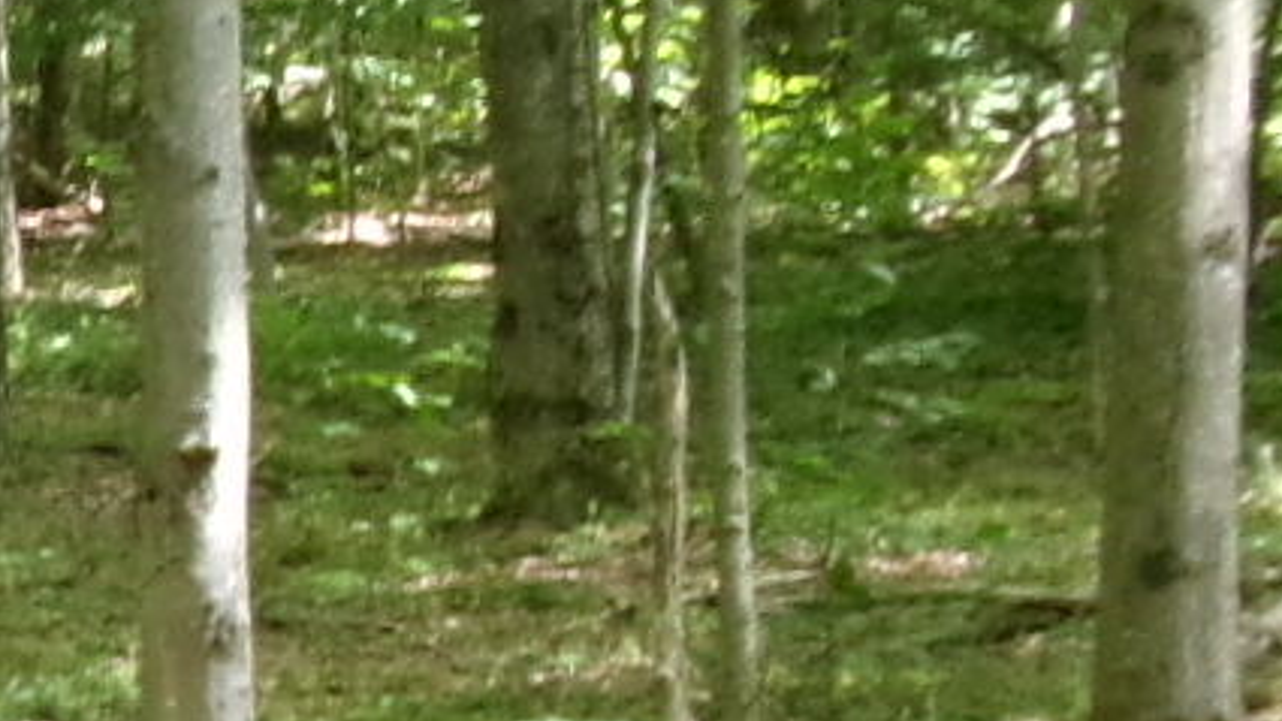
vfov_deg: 8.2
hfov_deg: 12.4
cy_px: 827
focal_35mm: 147
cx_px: -1499
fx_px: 4997
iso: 200
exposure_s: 1/34
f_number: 3.9
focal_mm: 5.1
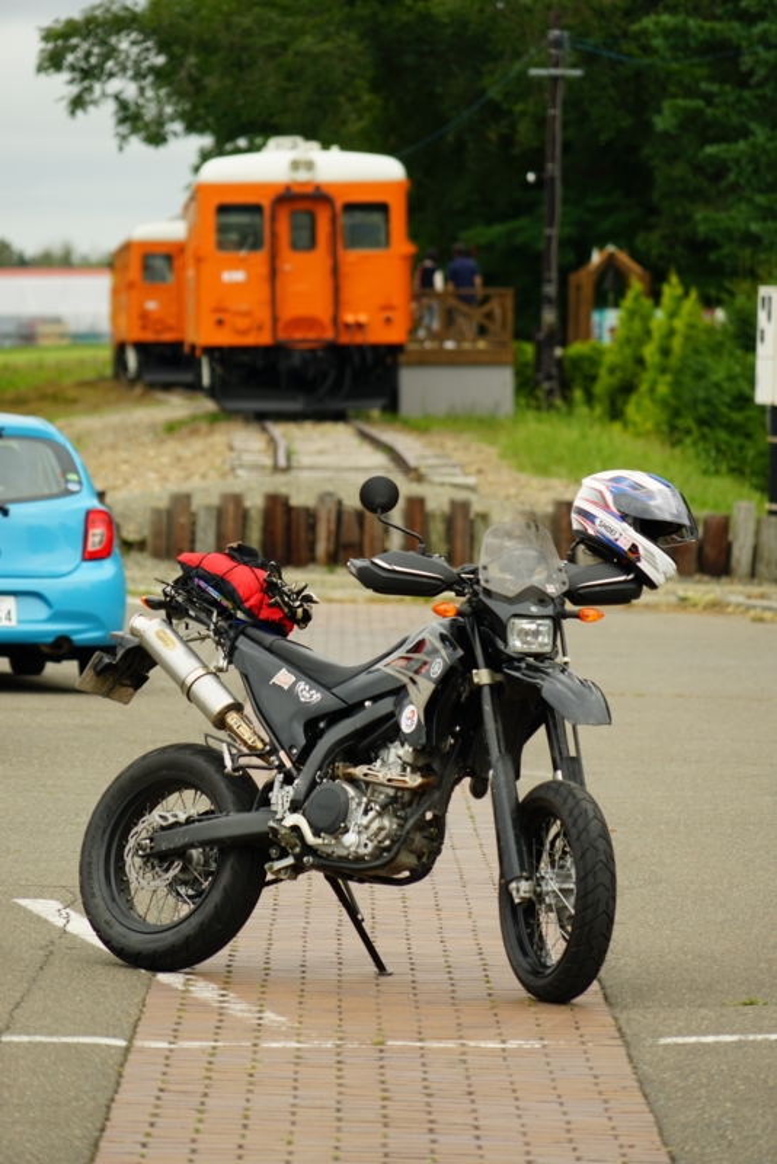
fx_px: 7310
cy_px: 582
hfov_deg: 6.1
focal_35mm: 226
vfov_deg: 9.1
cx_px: 388
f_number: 6.3
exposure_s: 1/250
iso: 125
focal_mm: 226
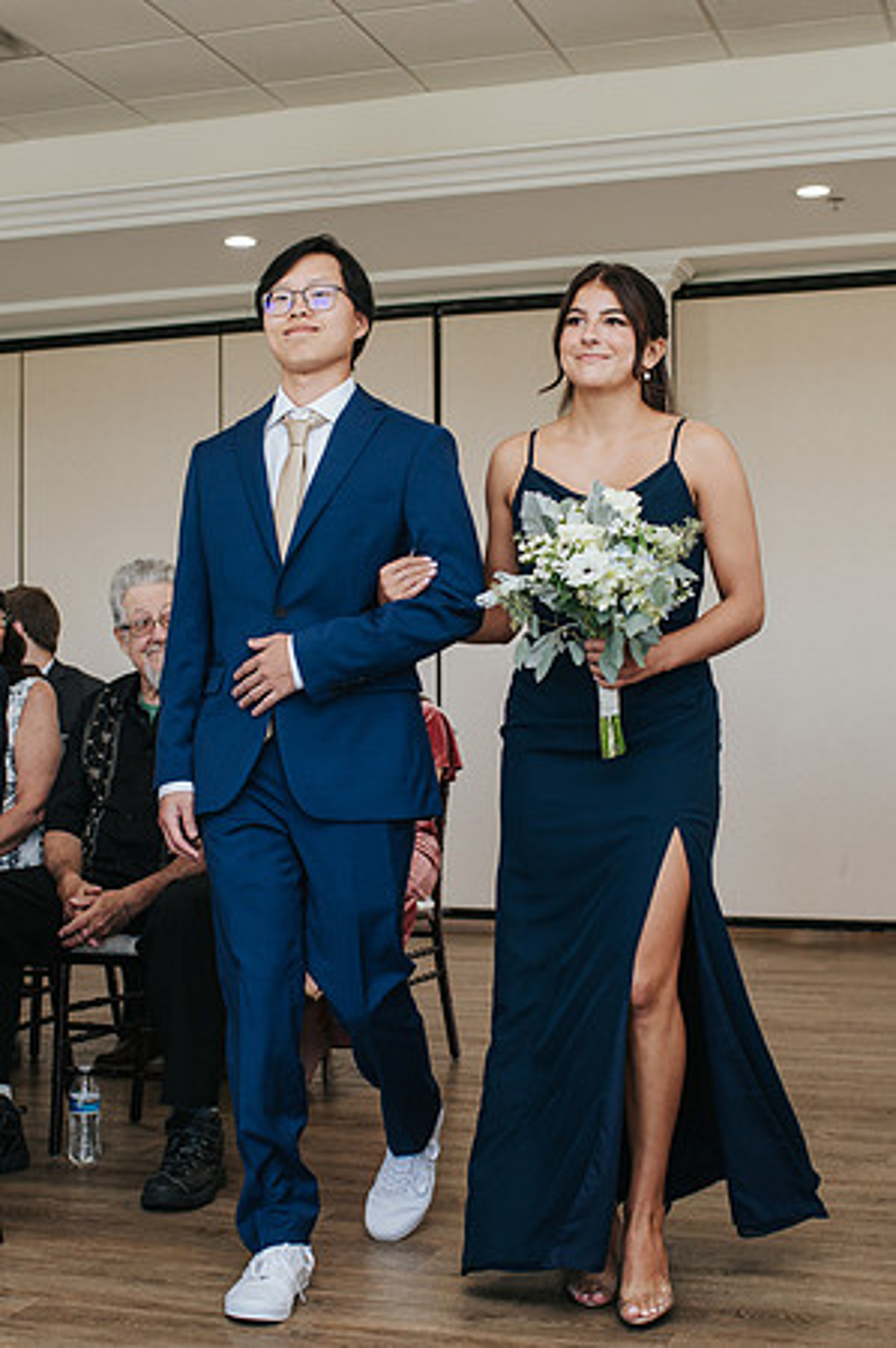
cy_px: 671
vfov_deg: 36.9
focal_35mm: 54
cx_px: 379
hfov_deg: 25.0
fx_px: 2018
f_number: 3.5
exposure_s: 1/200
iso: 800
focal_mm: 35
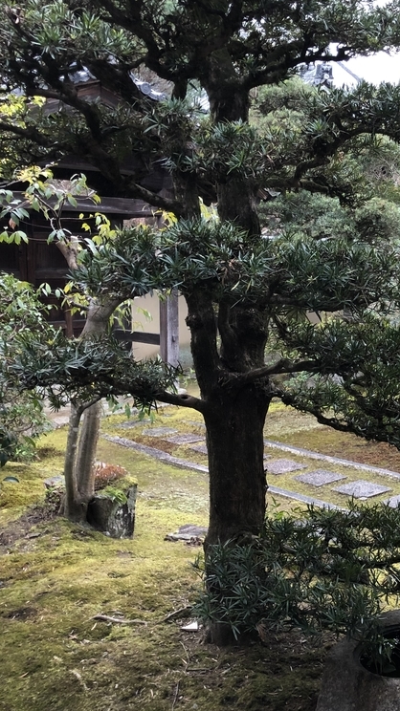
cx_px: 398
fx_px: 793
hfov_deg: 26.8
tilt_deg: -5.6
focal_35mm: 42
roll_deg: +0.1
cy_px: 356
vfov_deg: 48.4
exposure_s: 1/30
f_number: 1.8
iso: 40
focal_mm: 3.99
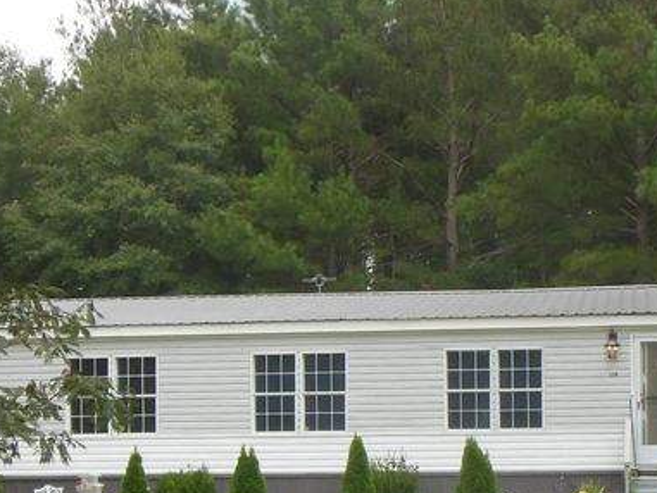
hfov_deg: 25.0
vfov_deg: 18.7
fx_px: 1481
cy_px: 403
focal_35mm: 78
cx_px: 405
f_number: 3.3
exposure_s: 1/500
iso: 125
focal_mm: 5.2
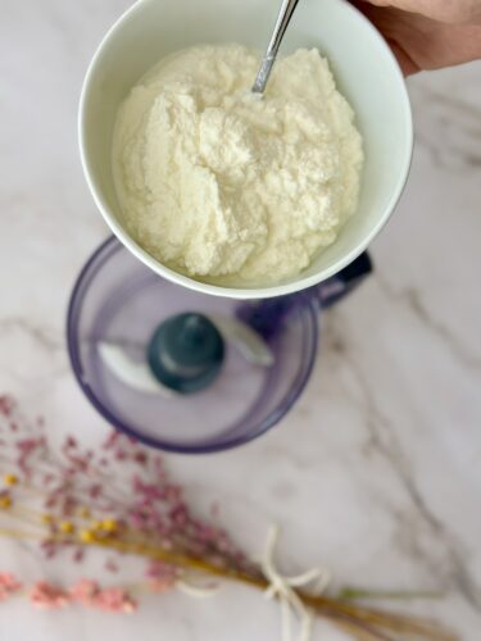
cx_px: 240
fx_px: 889
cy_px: 320
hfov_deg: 30.3
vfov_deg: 39.7
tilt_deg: -75.0
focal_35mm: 48
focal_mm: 6.86
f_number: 1.78
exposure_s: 1/171
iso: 100
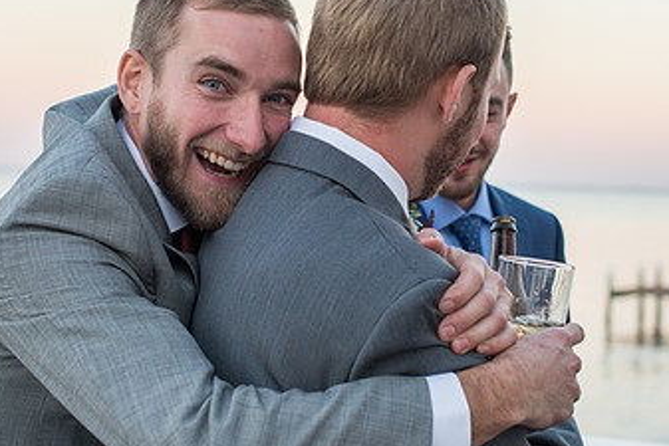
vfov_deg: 15.9
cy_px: 167
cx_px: 343
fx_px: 1599
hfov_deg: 23.6
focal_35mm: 86
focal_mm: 50
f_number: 4
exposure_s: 1/320
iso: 500
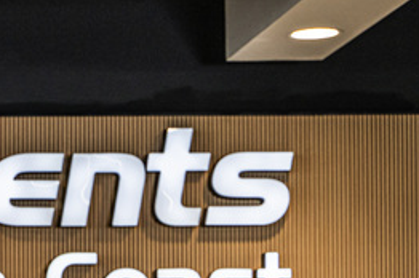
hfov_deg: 9.1
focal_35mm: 215
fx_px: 2499
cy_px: 441
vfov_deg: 6.3
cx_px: -365
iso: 400
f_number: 4
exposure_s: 1/160
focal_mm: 55
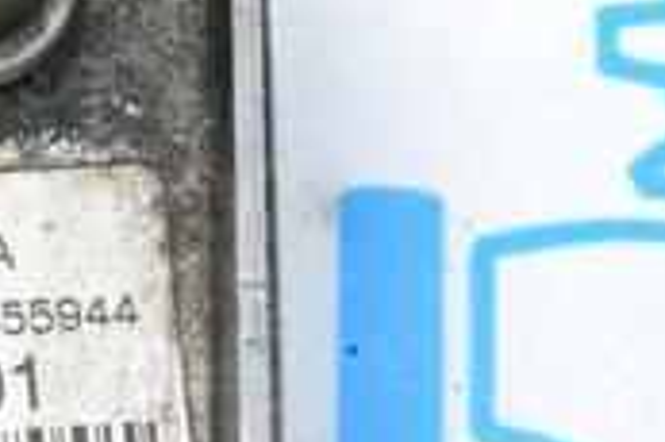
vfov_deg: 4.5
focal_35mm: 305
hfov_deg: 6.7
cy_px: 415
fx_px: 5626
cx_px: -165
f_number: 9
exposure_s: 1/160
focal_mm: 55
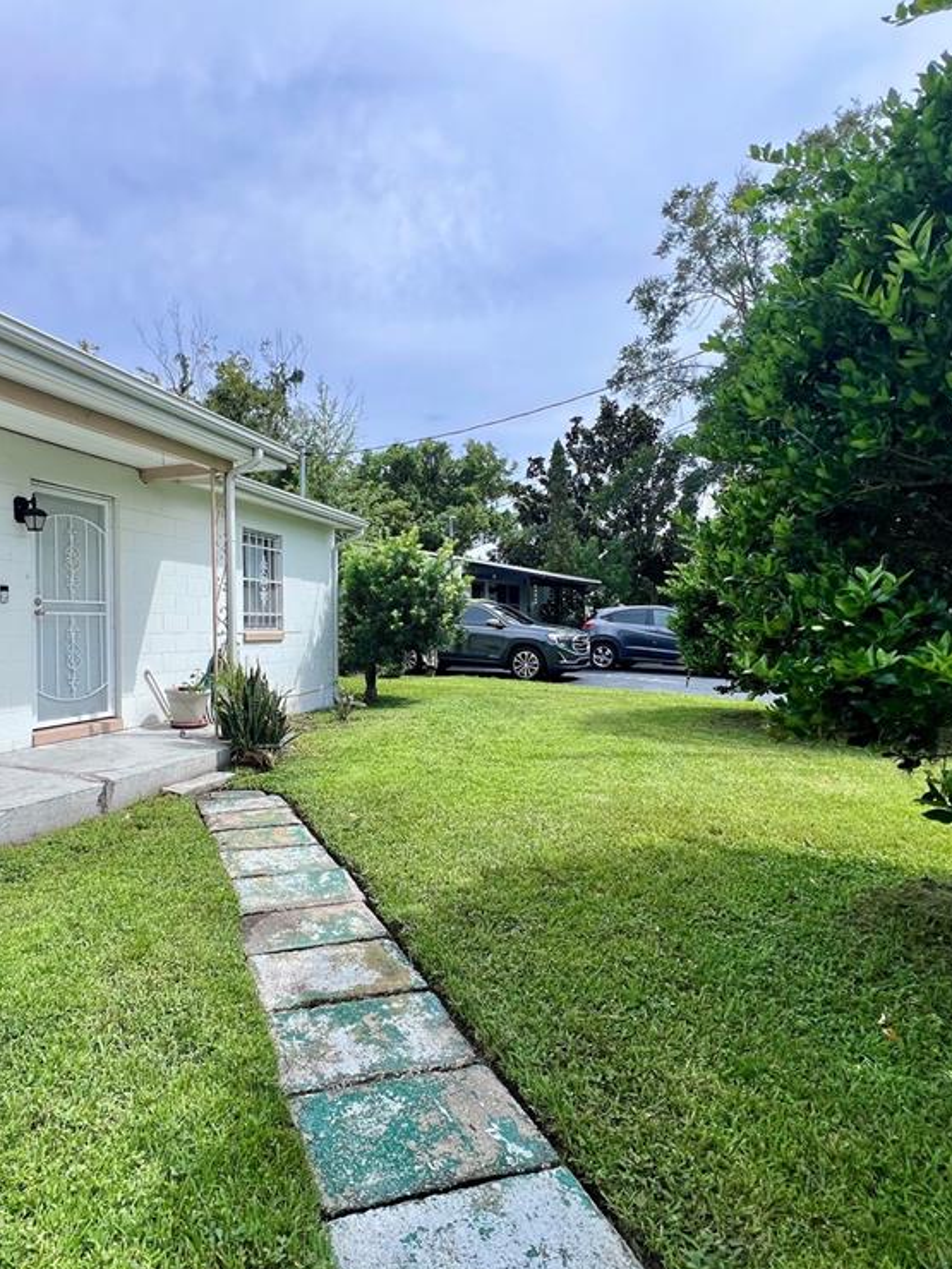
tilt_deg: -0.1
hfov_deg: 70.4
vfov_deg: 87.8
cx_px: 355
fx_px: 660
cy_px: 629
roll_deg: +0.7
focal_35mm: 18
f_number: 1.8
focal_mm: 1.57
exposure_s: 1/1647
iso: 32
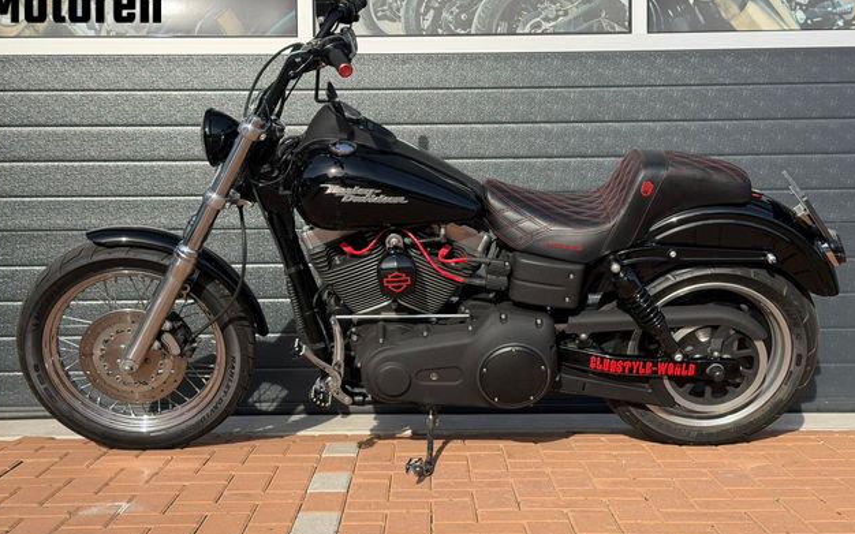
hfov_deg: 38.9
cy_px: 259
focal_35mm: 52
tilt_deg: +0.0
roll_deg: +1.4
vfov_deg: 24.9
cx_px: 423
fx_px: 1211
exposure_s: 1/3704
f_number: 1.78
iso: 80
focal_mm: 6.76
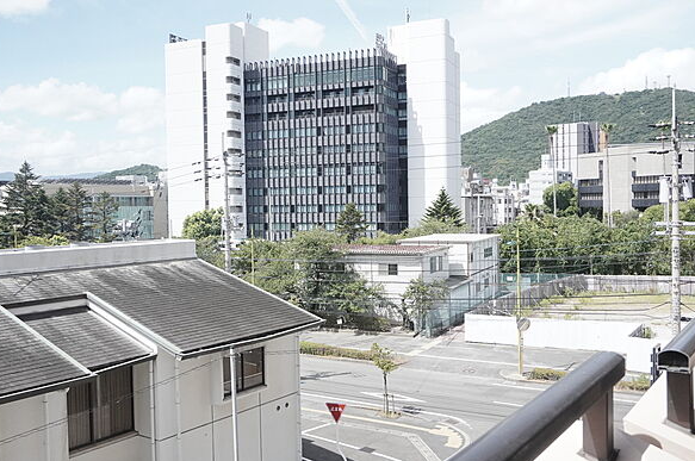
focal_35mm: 36
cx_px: 340
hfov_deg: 53.8
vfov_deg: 37.2
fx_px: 685
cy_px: 228
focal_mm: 23
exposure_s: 1/4000
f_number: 8
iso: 2500
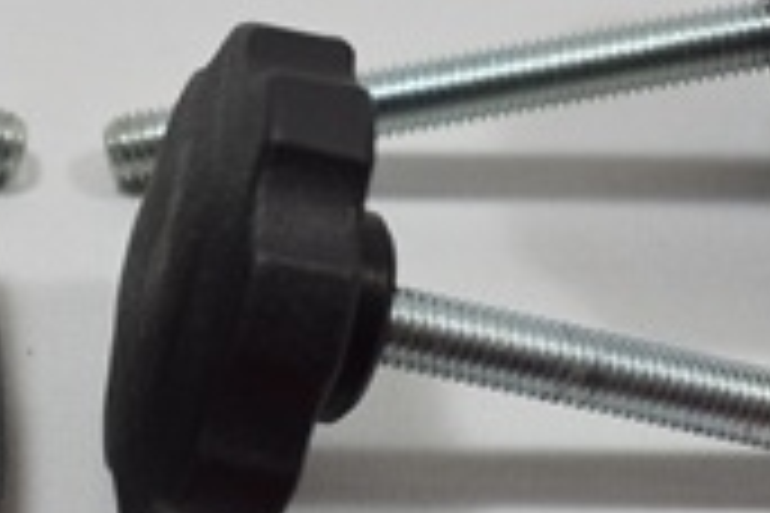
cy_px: 536
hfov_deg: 14.4
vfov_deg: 9.6
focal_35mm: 142
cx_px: 135
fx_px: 3032
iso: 100
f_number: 5
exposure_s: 1/20
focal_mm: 27
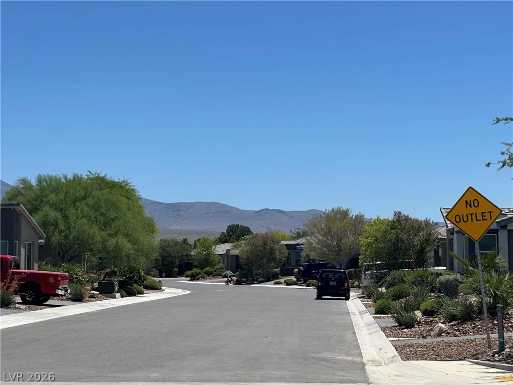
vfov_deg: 19.1
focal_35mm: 77
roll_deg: +0.6
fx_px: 1141
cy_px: 192
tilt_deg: +4.9
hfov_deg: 25.3
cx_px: 256
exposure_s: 1/1263
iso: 32
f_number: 2.8
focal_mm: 9
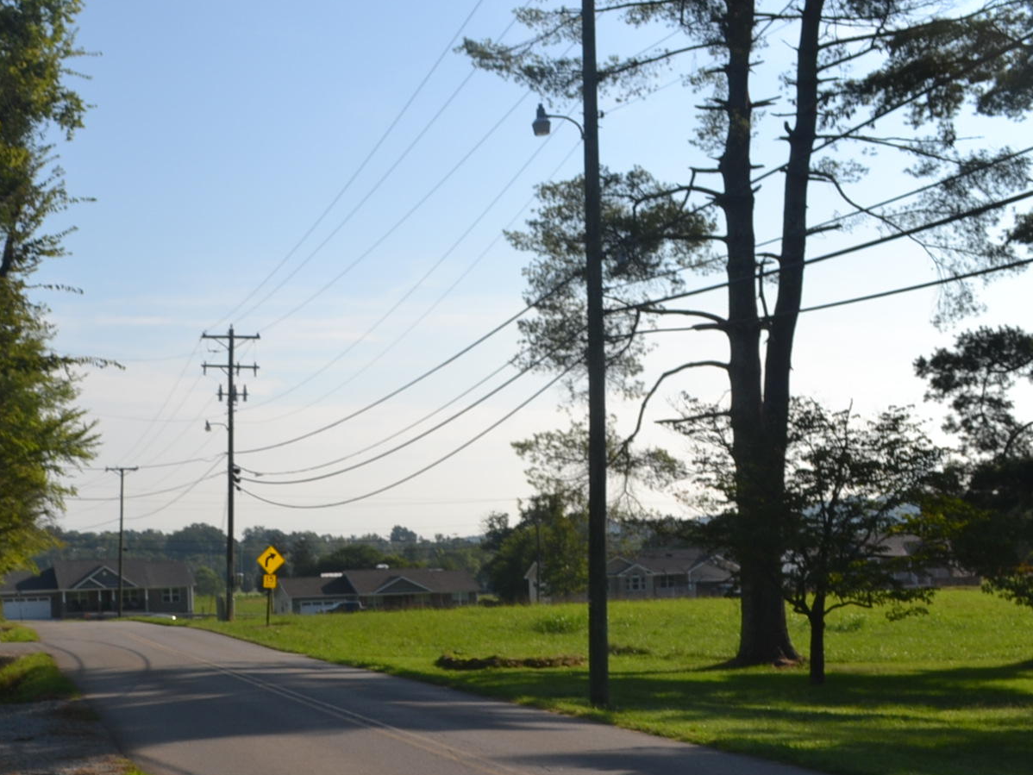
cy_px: 512
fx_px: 1821
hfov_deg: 31.1
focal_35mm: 61
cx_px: 260
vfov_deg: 23.9
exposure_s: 1/200
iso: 100
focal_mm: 22
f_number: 9
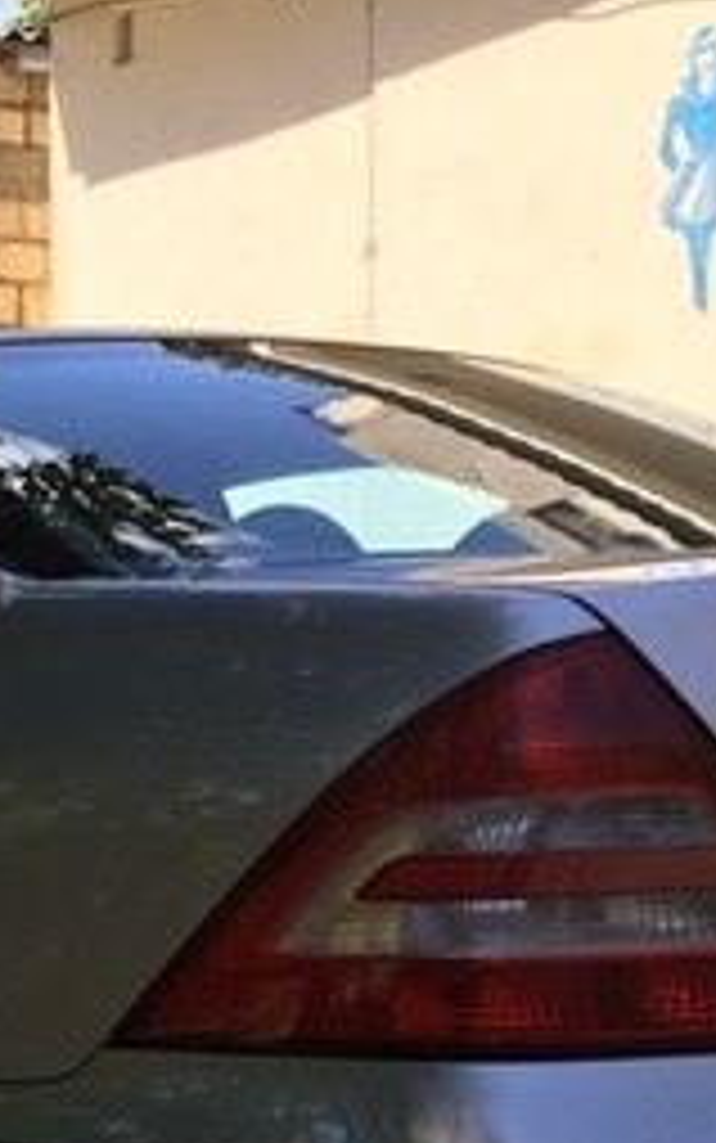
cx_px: -581
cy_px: 920
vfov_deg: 25.4
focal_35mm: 80
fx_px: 2495
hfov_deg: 14.4
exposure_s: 1/977
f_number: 2.2
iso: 32
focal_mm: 4.15
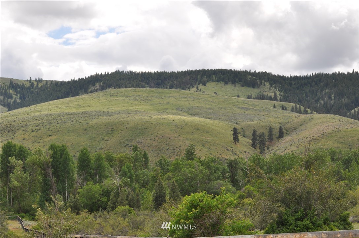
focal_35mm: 82
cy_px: 119
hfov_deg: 24.7
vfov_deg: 16.5
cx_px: 180
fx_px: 821
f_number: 14
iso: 200
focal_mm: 55
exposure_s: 1/200
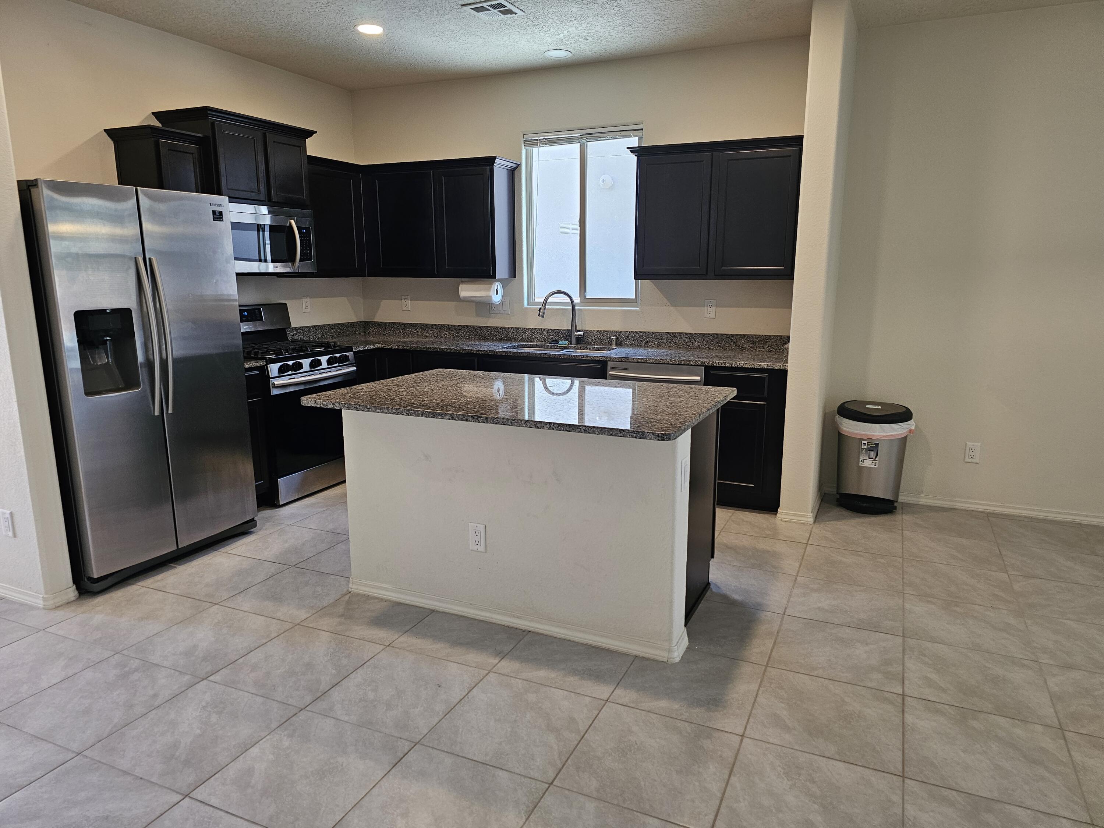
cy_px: 414
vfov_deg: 58.9
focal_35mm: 23
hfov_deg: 73.9
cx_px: 552
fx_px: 734
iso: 200
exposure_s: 1/120
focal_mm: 6.3
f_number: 1.7
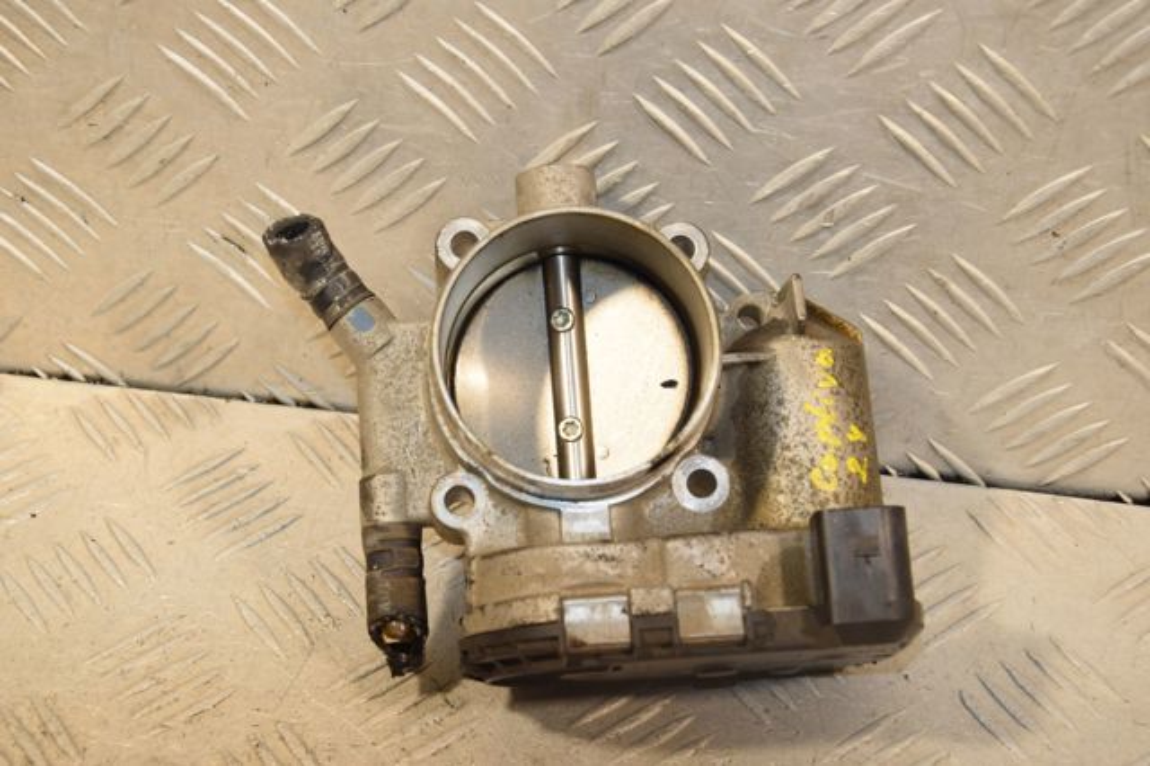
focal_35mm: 87
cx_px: 575
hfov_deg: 23.4
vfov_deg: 15.7
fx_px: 2778
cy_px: 383
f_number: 7.1
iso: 800
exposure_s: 1/200
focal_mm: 58
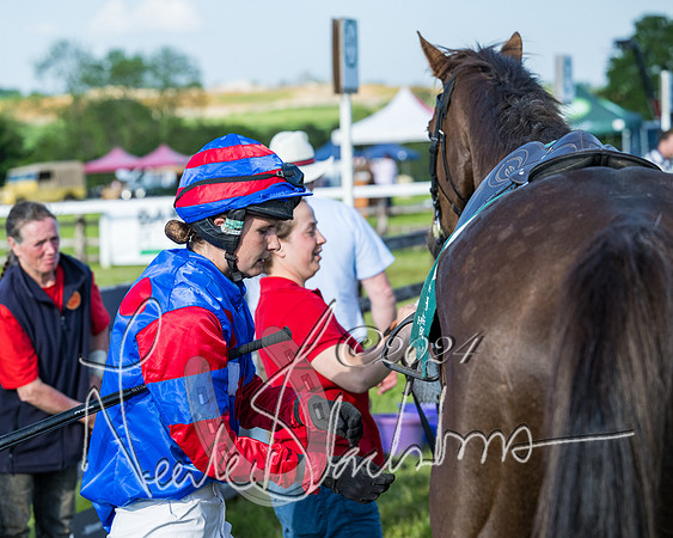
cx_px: 276
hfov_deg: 21.2
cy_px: 269
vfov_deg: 17.1
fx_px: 1794
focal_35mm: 90
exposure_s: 1/5000
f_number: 4
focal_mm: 80
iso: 800
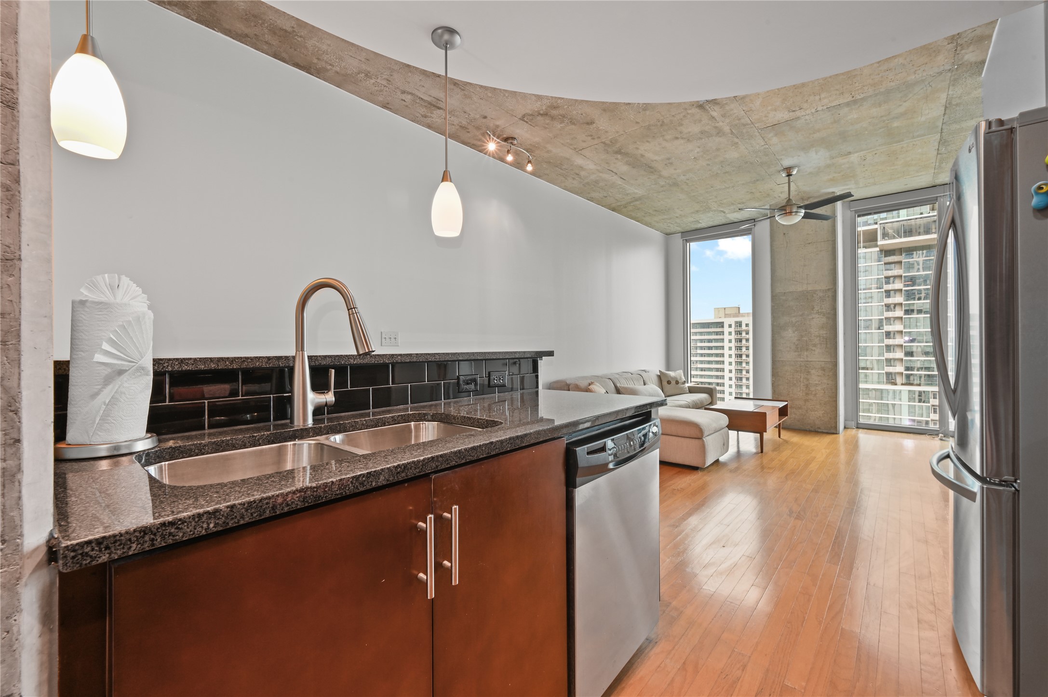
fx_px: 436
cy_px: 348
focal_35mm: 15
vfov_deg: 77.2
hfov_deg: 100.4
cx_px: 524
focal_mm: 15
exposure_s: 1/1.25
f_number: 14
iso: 200
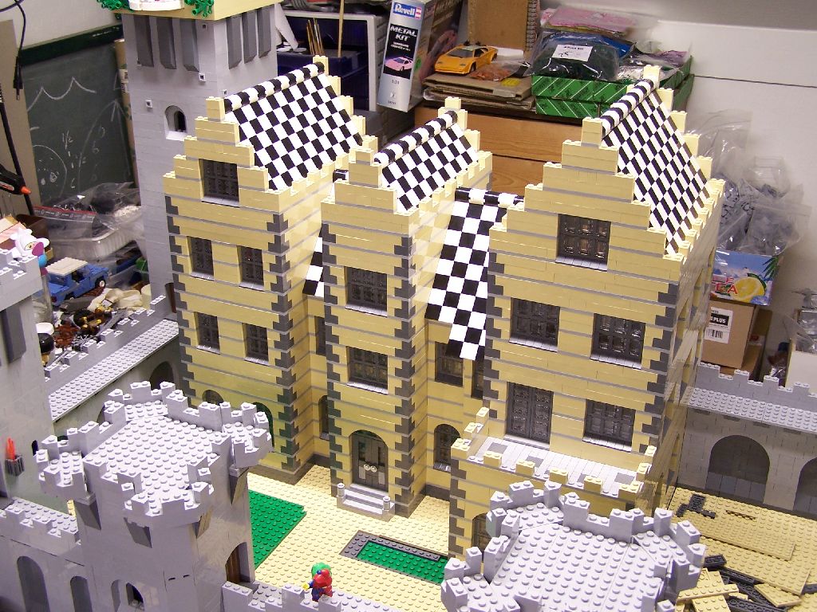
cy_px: 306
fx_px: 1015
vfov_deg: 33.6
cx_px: 408
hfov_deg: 43.9
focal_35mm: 43
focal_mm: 7.1
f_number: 2.9
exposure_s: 1/6
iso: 80
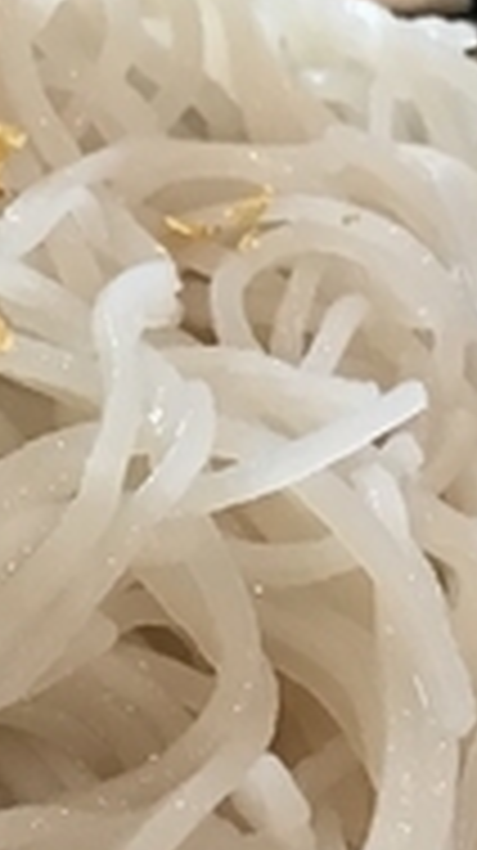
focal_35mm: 129
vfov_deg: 16.6
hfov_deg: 8.8
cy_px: 594
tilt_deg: -41.3
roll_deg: -11.1
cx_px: -540
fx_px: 2907
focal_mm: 3.99
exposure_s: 1/17
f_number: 1.8
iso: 40
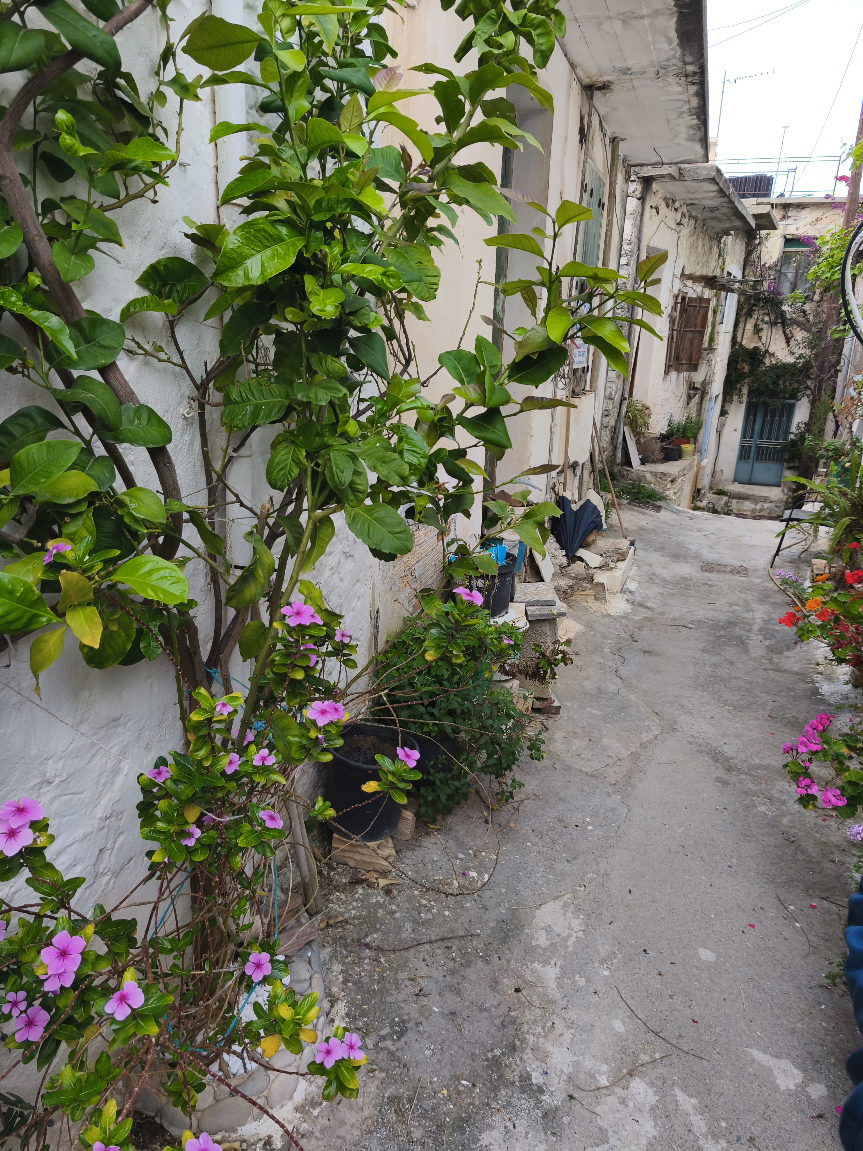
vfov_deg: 73.9
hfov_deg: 58.9
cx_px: 432
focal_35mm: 23
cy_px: 576
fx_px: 765
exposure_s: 1/436
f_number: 1.7
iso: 80
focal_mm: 5.35
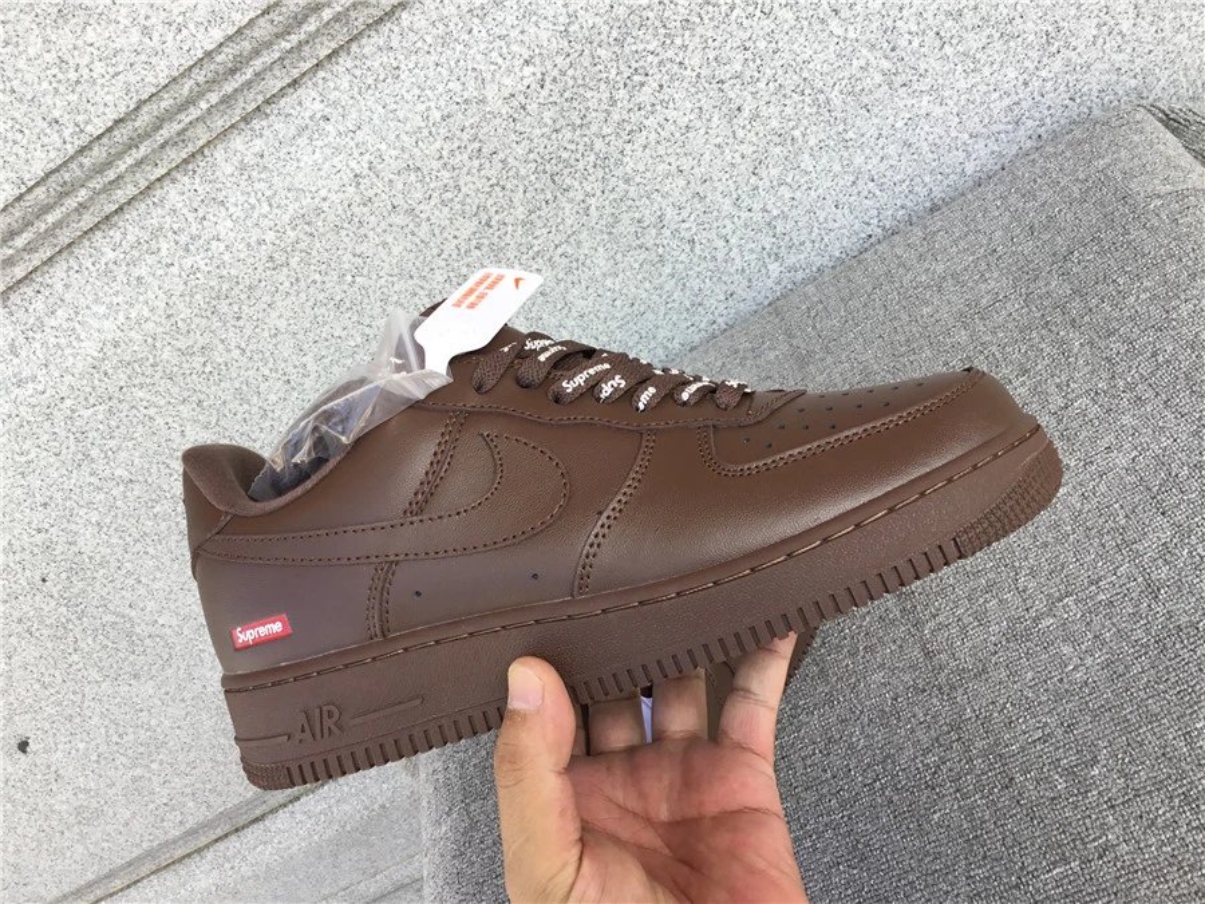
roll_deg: +43.5
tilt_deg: -41.7
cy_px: 452
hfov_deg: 58.4
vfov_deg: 45.4
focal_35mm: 31
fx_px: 1079
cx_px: 602
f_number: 2.4
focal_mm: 3.3
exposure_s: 1/195
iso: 25
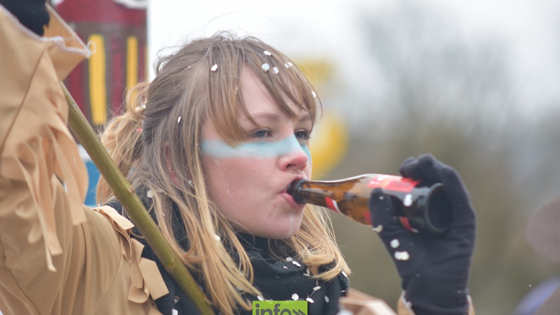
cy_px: 158
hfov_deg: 9.1
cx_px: 280
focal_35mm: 237
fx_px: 3520
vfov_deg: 5.1
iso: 320
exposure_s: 1/160
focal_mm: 150
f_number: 2.8
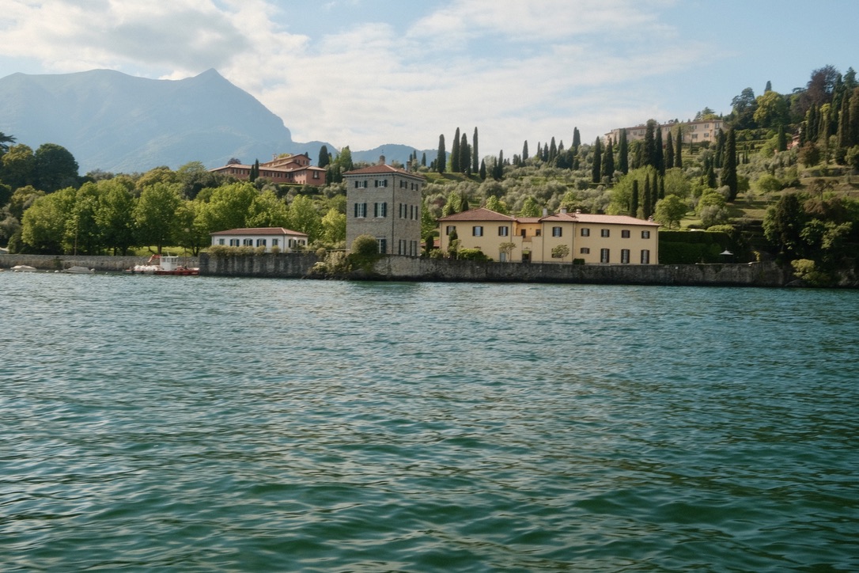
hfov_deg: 54.4
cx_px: 430
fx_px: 835
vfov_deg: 37.9
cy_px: 286
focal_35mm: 35
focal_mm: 23
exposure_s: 1/125
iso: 400
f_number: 13
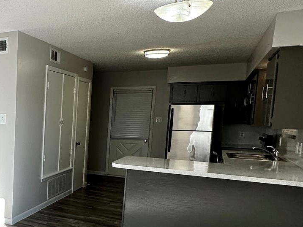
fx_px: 350
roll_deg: -1.0
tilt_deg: -7.3
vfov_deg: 35.6
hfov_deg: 37.4
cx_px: -46
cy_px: 151
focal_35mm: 40
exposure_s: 1/155
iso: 40
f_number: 2.2
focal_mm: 2.22
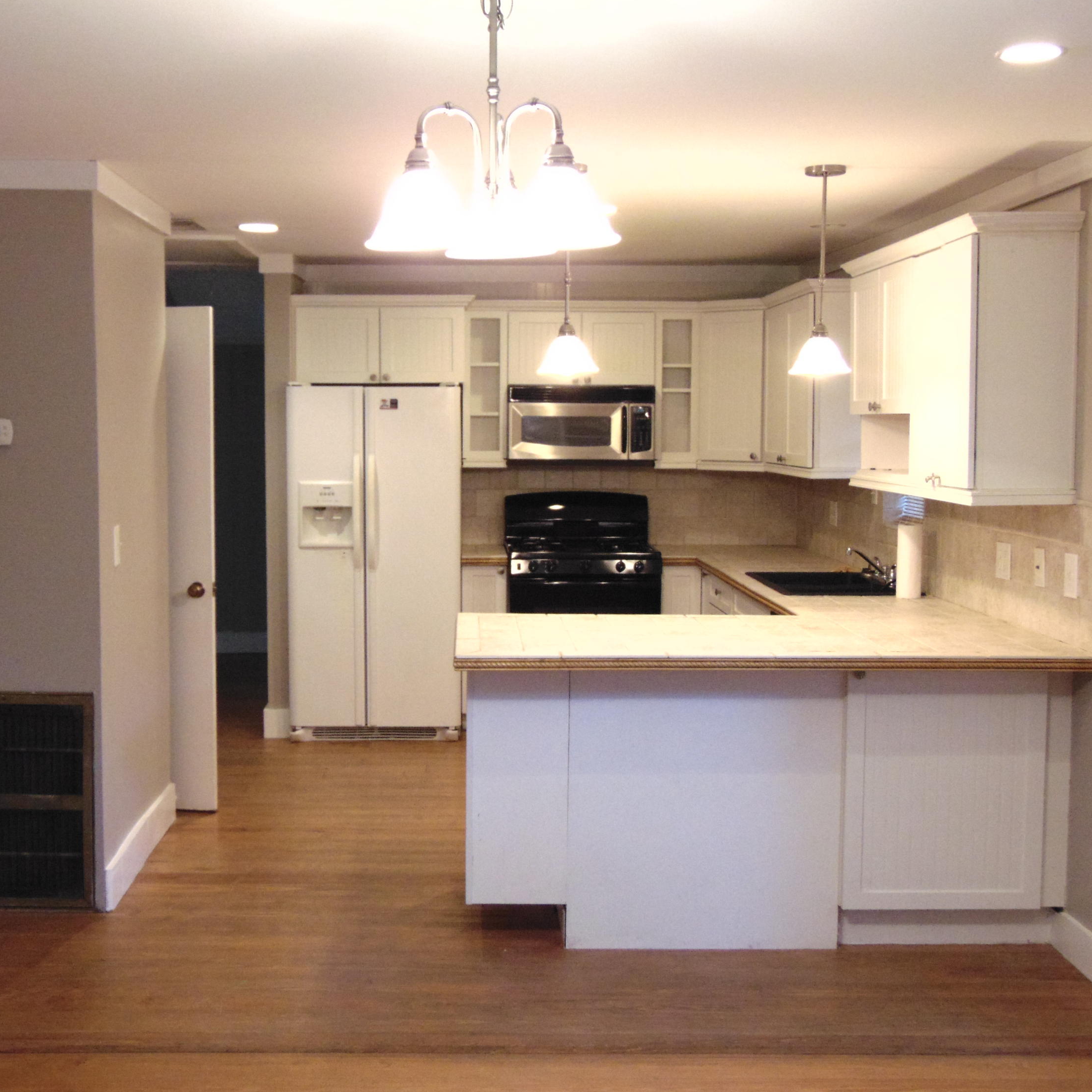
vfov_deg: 40.0
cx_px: 494
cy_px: 549
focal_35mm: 42
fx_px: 1499
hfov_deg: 40.0
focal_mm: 6.3
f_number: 3.2
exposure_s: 1/30
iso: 400
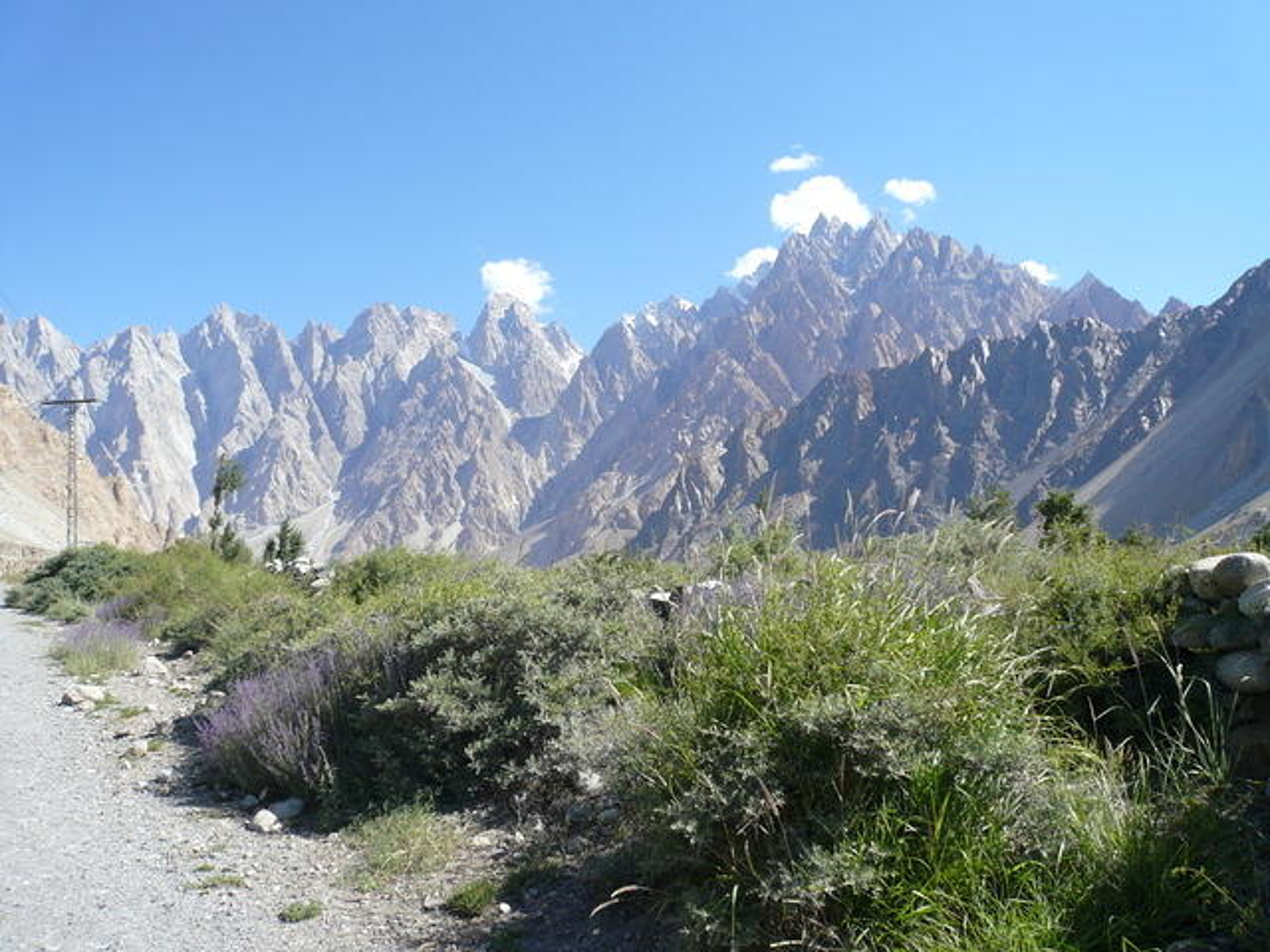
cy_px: 476
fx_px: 1064
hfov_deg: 61.7
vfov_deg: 48.2
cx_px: 635
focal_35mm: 29
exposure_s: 1/125
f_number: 8
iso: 100
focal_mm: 4.7
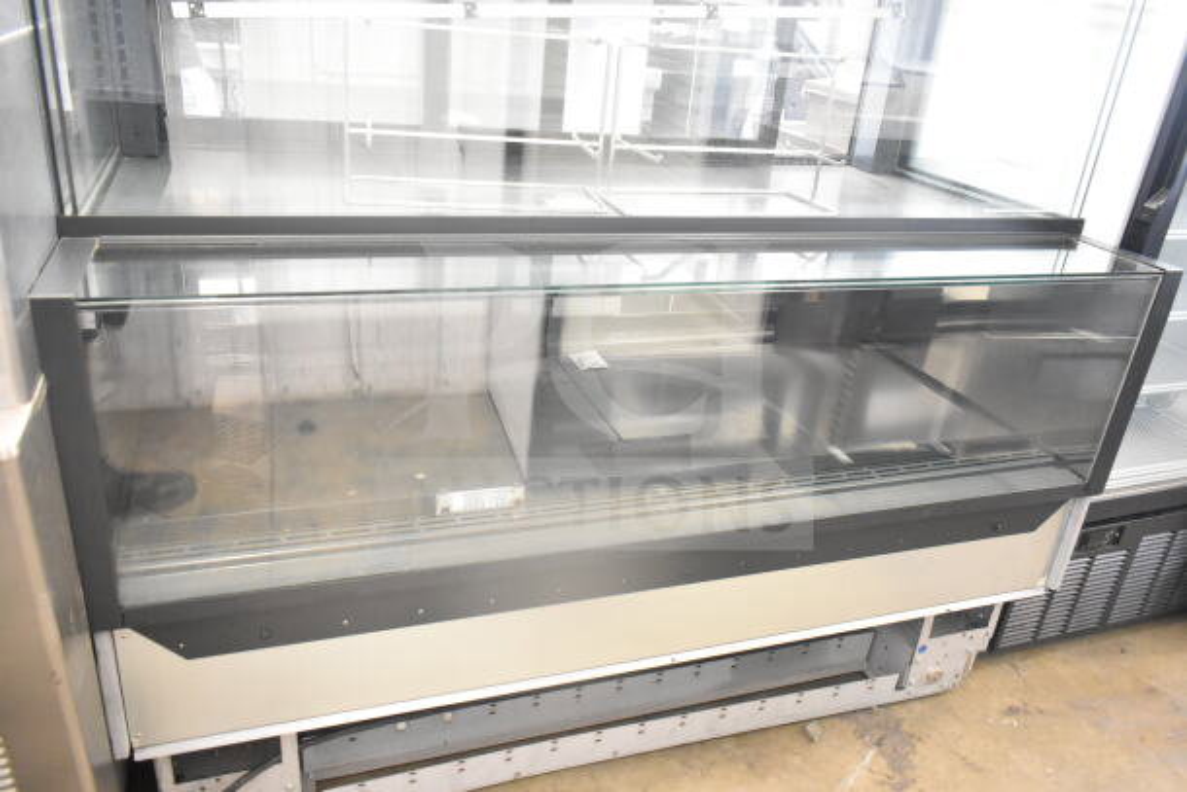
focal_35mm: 27
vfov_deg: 48.0
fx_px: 890
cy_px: 396
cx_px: 594
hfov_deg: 67.4
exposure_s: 1/30
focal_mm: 18
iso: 4500
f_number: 3.5
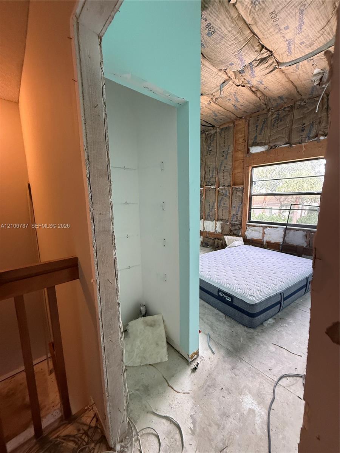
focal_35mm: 14
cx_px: 170
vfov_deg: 102.1
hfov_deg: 85.7
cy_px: 226
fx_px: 183
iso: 320
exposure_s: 1/60
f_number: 2.2
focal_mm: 2.22
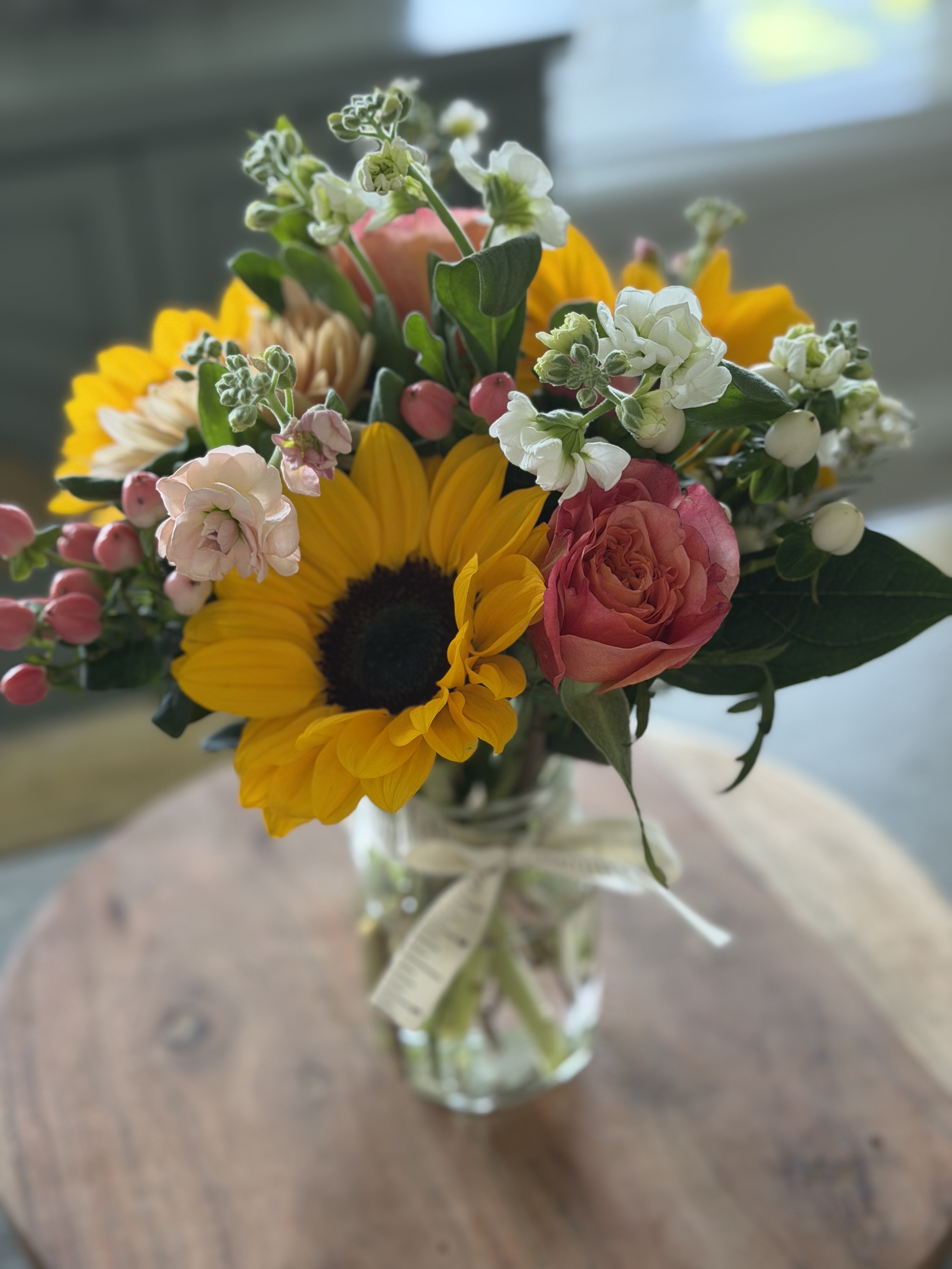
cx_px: 476
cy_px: 634
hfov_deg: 30.3
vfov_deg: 39.7
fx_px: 1760
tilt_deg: -32.1
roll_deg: +4.3
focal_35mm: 48
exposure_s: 1/60
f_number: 1.78
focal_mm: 6.76
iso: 125
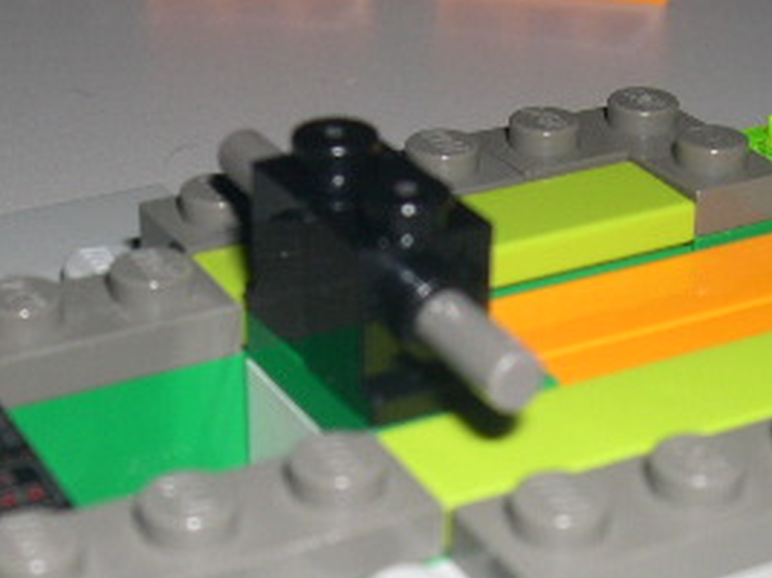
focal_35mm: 91
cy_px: 529
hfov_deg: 21.5
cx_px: 359
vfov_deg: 16.0
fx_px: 2029
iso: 100
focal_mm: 8
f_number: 7.6
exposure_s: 1/60
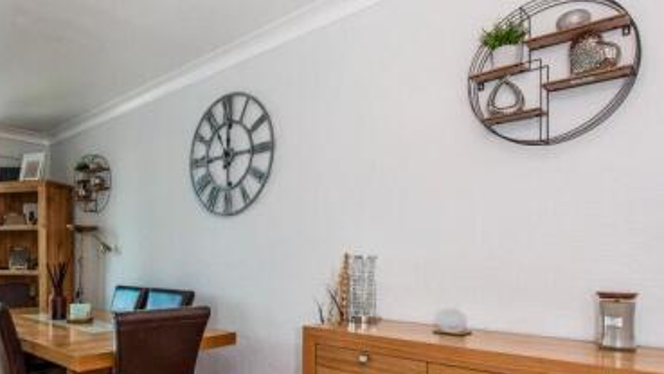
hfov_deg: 69.9
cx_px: 223
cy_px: 249
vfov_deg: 43.8
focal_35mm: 26
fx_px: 458
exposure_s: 1/50
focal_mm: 14
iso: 400
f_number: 7.1
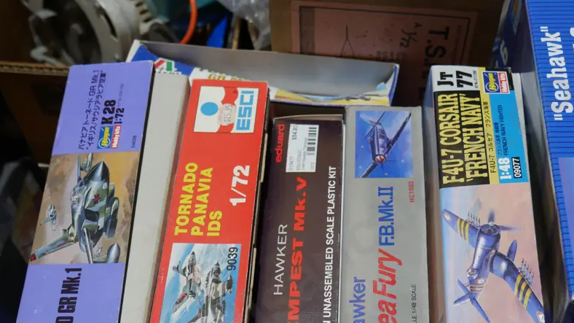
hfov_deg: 40.4
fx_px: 776
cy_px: 256
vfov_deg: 23.2
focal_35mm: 51
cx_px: 339
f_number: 4
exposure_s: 1/100
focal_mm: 18
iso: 200
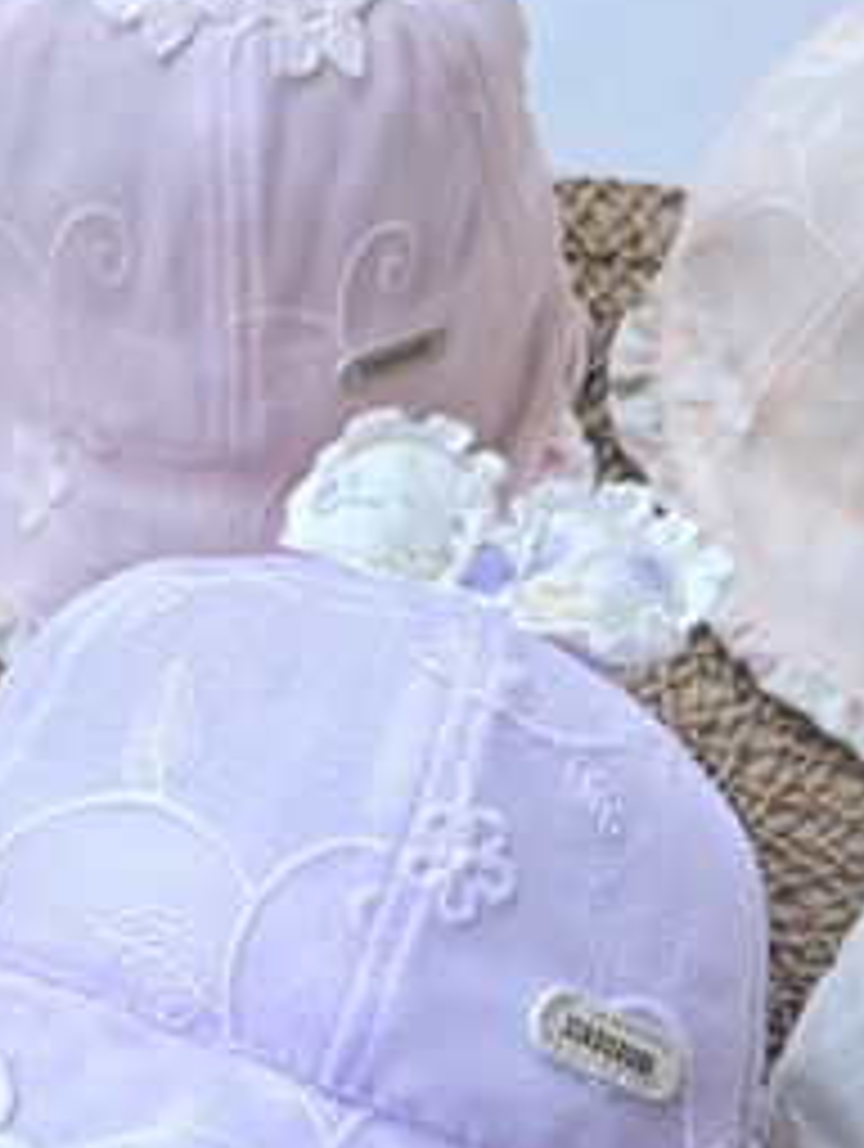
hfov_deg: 30.2
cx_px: 302
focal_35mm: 48
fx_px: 1593
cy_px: 952
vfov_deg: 37.9
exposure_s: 1/180
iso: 125
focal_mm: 6.3
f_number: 1.7
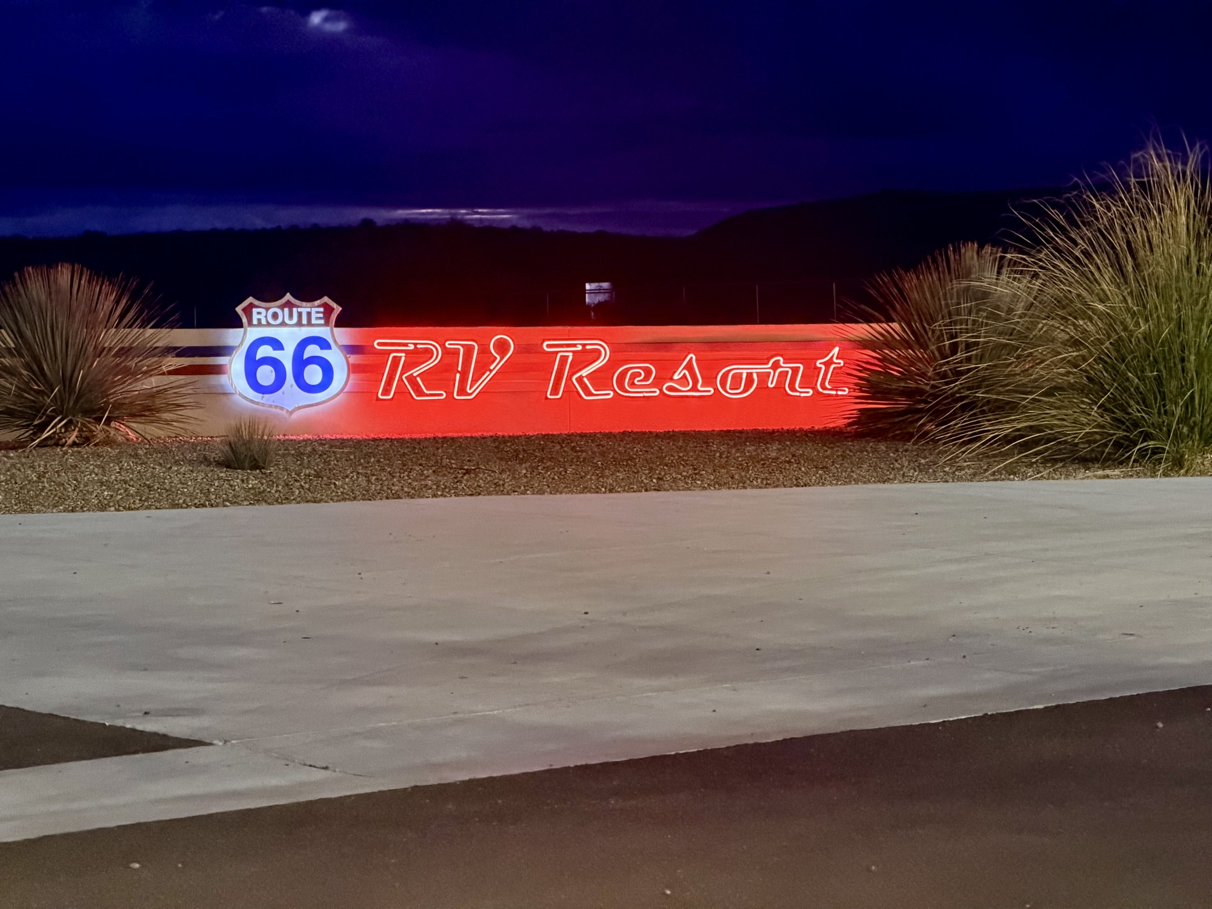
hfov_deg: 19.6
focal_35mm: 100
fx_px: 3501
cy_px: 454
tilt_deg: -1.3
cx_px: 606
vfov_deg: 14.8
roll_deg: +1.1
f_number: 2.8
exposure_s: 1/30
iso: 1600
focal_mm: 16.89
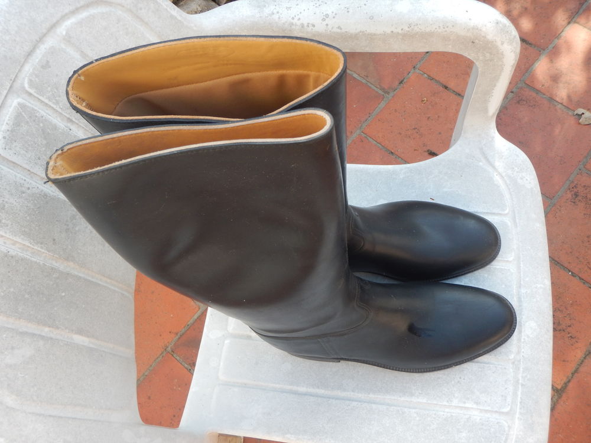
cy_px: 222
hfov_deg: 54.0
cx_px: 296
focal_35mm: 34
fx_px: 580
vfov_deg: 41.8
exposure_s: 1/100
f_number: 4.2
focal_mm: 6.1
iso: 125
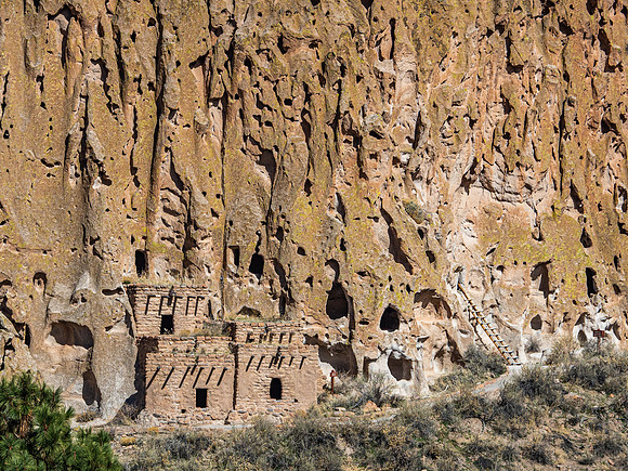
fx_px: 6798
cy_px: 255
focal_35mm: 375
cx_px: 241
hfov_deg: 5.3
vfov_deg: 4.0
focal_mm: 150
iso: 200
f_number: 7.1
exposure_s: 1/400
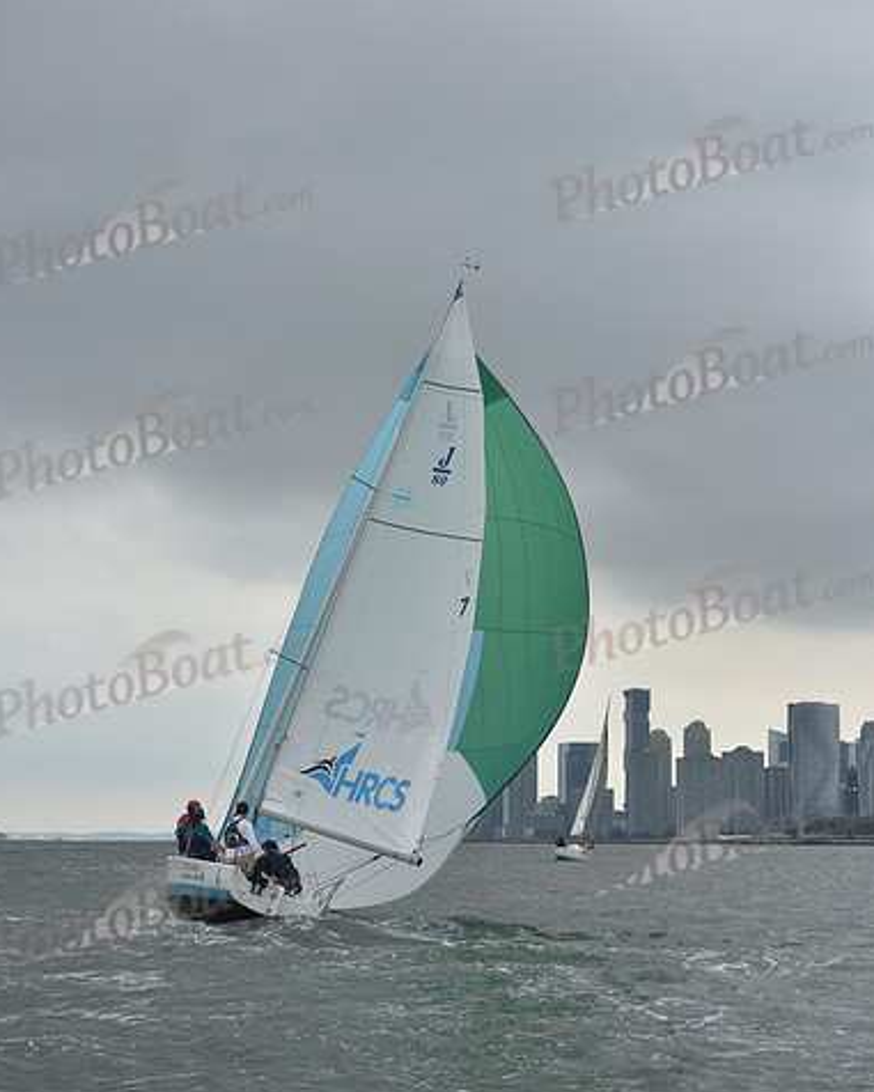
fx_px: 2586
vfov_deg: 23.8
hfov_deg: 19.2
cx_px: 432
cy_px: 528
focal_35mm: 80
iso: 400
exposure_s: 1/800
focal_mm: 70
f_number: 10
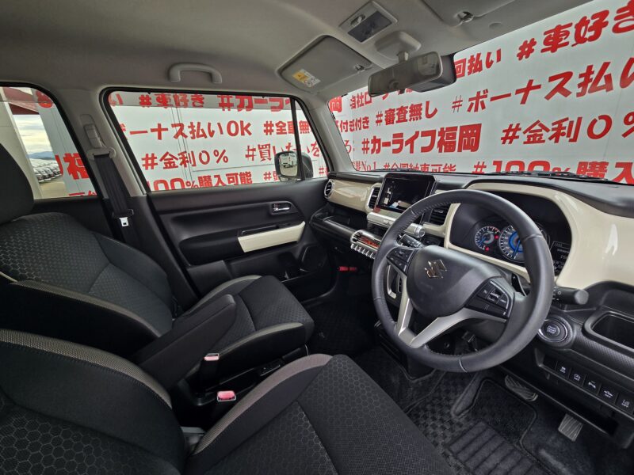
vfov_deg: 89.9
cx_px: 317
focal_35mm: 13
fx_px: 238
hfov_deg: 106.2
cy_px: 238
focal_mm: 2.2
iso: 50
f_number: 2.2
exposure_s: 1/100
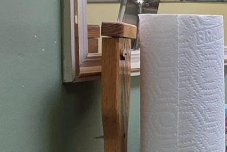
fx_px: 618
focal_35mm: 98
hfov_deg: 14.0
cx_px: 553
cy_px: 45
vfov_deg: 13.9
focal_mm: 2.2
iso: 40
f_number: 1.9
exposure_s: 1/62
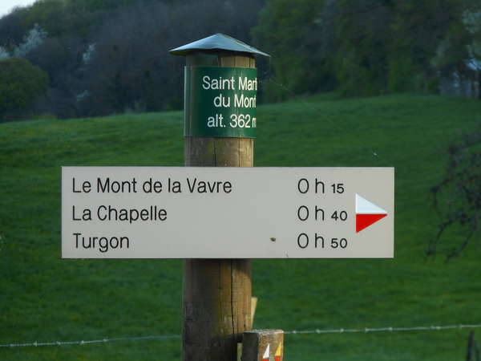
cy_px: 180
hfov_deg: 9.9
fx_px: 2779
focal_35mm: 200
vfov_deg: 7.4
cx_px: 240
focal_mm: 36
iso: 100
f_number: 6.6
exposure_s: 1/60
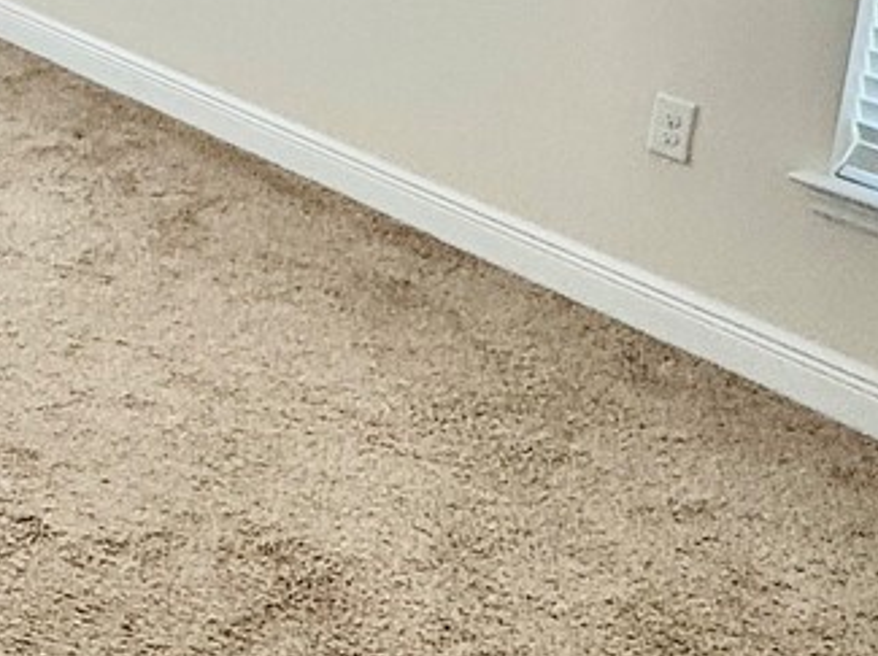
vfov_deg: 19.9
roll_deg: -2.2
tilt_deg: -12.2
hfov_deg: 24.0
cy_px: -151
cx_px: -321
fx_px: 1748
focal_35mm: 69
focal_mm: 2.22
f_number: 2.2
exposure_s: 1/99
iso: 80
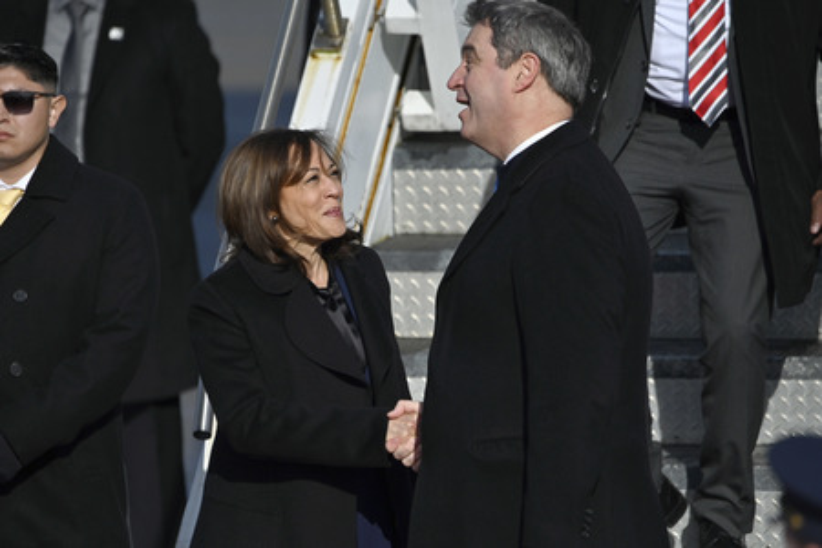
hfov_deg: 3.4
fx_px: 13699
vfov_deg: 2.3
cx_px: 411
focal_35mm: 600
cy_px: 274
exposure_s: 1/3200
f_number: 6.3
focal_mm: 600
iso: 160
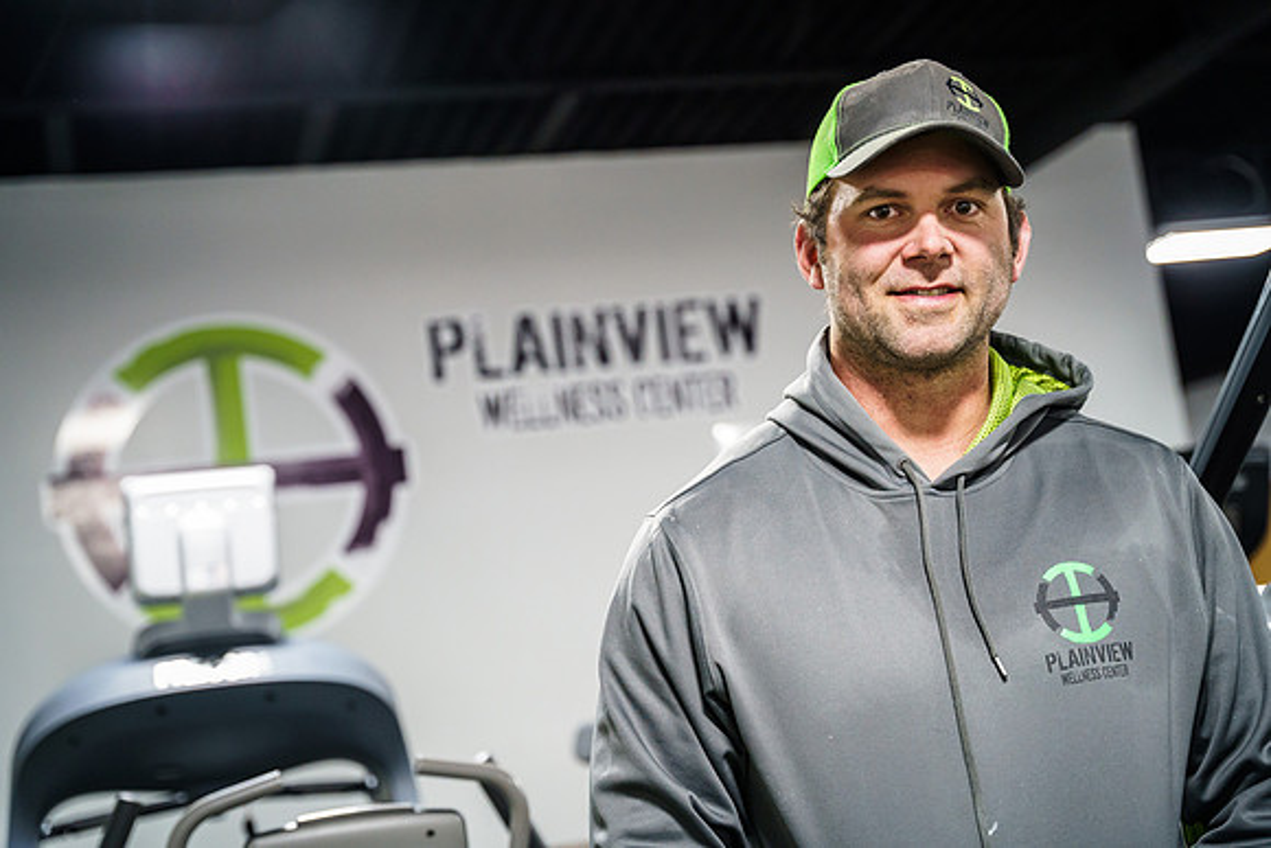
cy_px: 424
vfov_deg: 25.9
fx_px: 1847
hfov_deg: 38.0
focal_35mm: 52
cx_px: 636
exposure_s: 1/200
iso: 3200
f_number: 2.8
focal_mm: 52.3
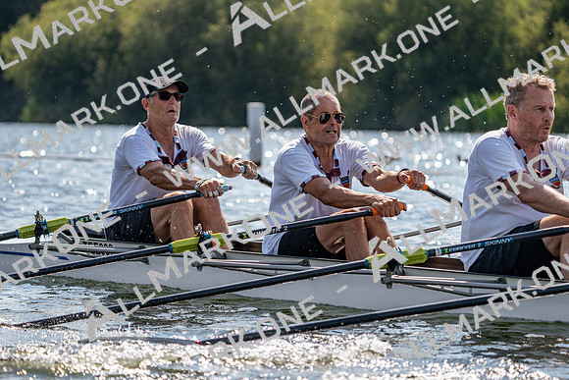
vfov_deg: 6.9
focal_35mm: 200
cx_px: 284
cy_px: 190
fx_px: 3162
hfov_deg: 10.3
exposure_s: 1/1600
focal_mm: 200
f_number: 5.6
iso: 200
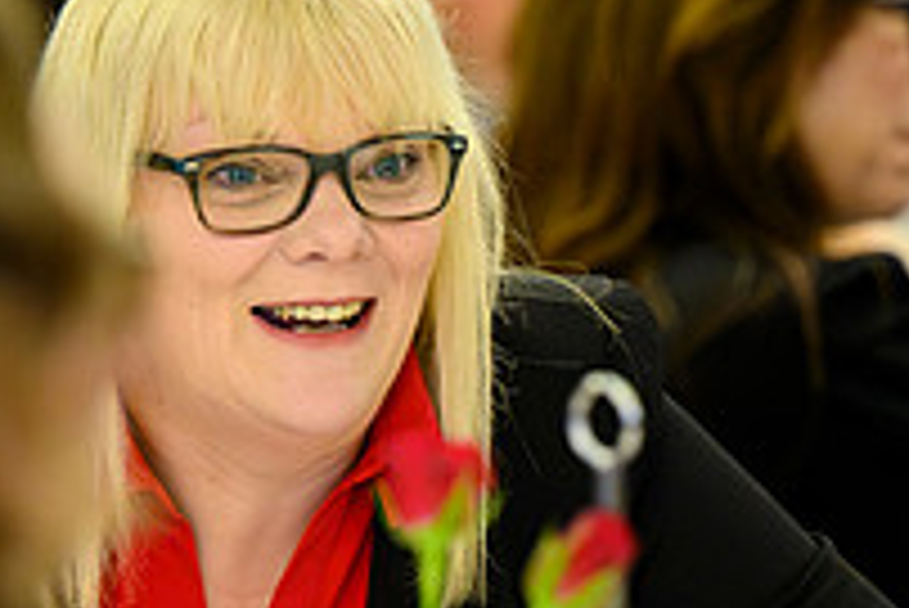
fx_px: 12305
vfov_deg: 2.8
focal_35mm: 487
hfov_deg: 4.2
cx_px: 486
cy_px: 410
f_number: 2.8
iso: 12800
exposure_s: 1/200
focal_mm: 170
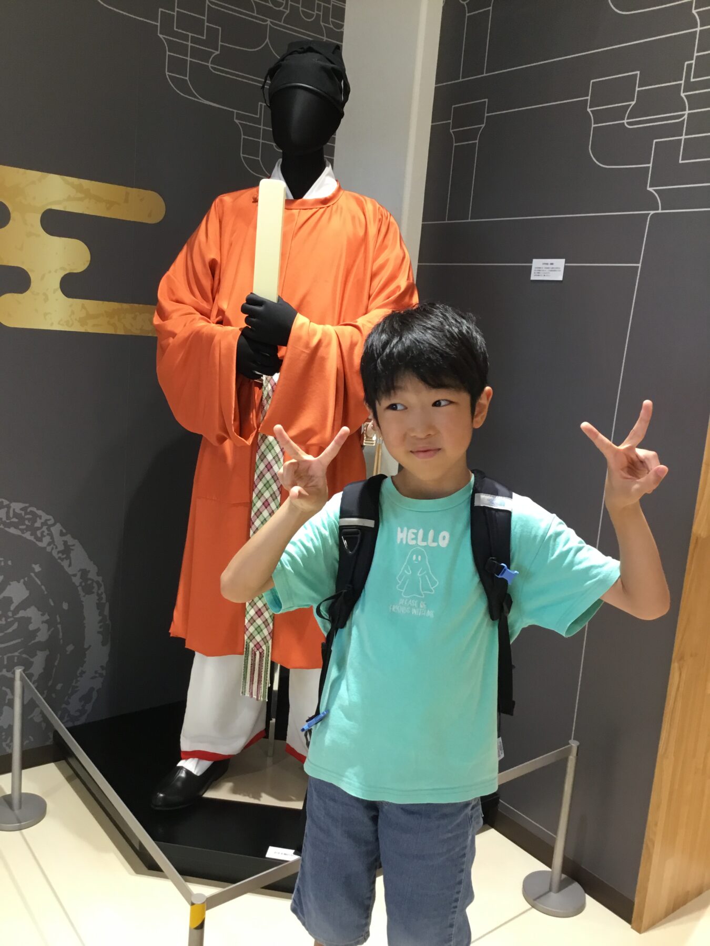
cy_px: 473
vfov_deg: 58.4
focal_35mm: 31
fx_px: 848
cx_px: 355
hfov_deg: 45.4
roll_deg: -3.7
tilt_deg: -12.3
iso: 80
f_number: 2.4
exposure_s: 1/30
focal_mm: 3.3
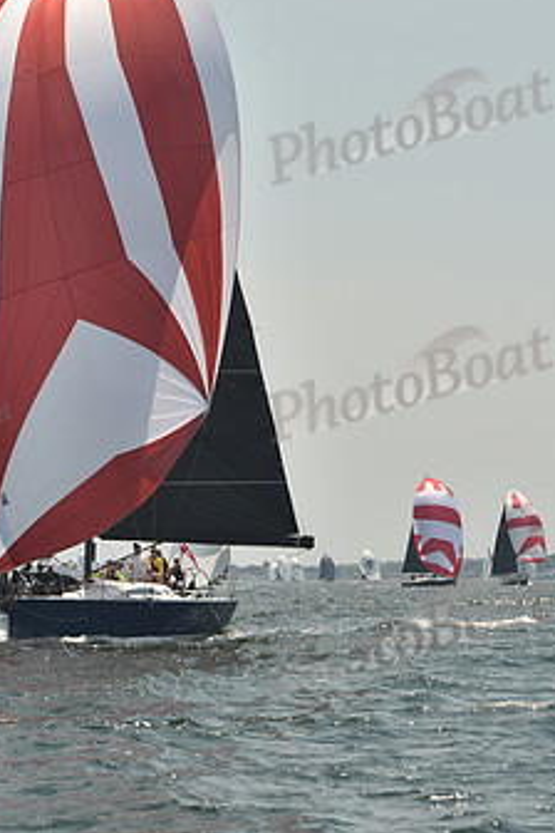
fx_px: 3677
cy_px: 285
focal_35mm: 159
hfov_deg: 8.6
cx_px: 140
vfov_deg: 12.9
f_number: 7.1
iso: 250
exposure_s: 1/640
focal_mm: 92
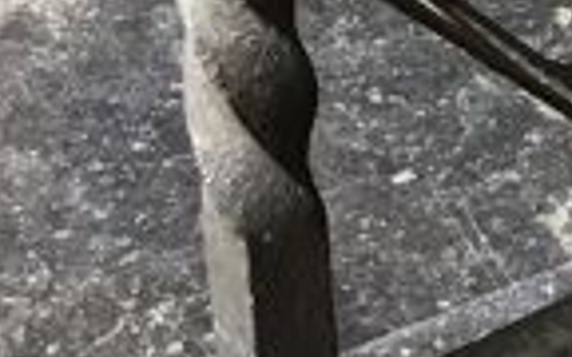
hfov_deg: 14.9
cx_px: 644
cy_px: -36
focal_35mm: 137
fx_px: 2136
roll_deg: +0.9
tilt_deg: -32.9
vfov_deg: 9.5
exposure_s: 1/33
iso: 250
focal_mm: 3.3
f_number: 2.4
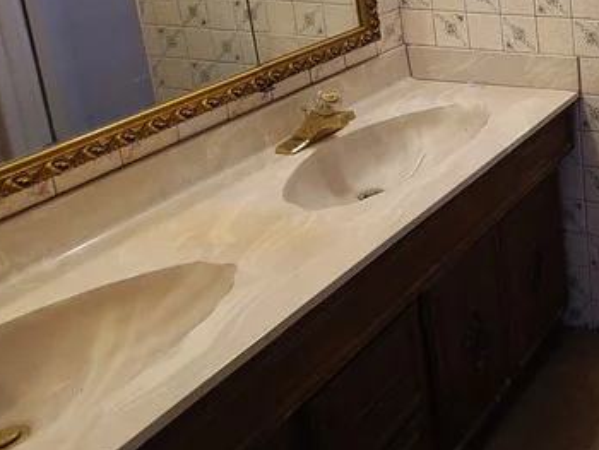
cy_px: -36
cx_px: 741
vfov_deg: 33.3
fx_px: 658
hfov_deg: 36.2
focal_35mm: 38
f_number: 2.2
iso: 200
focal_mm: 2.2
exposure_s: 1/60
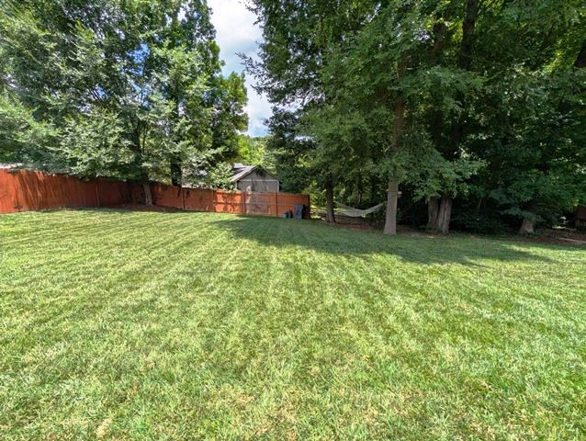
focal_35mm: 12
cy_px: 220
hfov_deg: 110.5
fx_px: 203
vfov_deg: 94.6
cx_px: 293
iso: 52
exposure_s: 1/2439
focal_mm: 2.02
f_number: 1.7
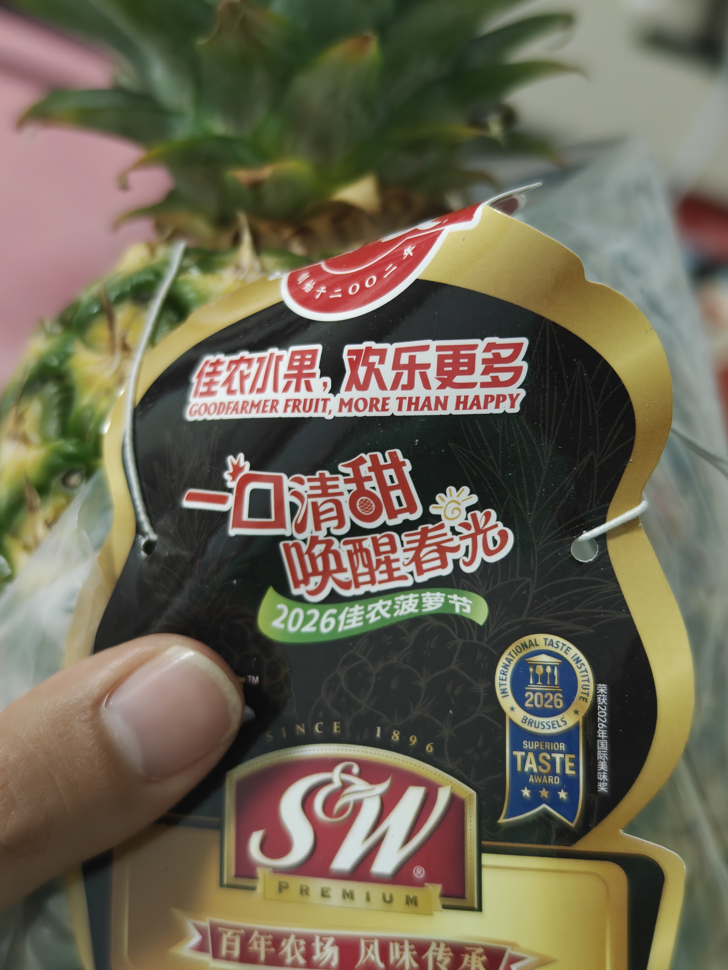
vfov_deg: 40.4
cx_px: 364
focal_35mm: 47
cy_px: 485
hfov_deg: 30.9
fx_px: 1318
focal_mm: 8.67
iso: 2500
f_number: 1.8
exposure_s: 1/33
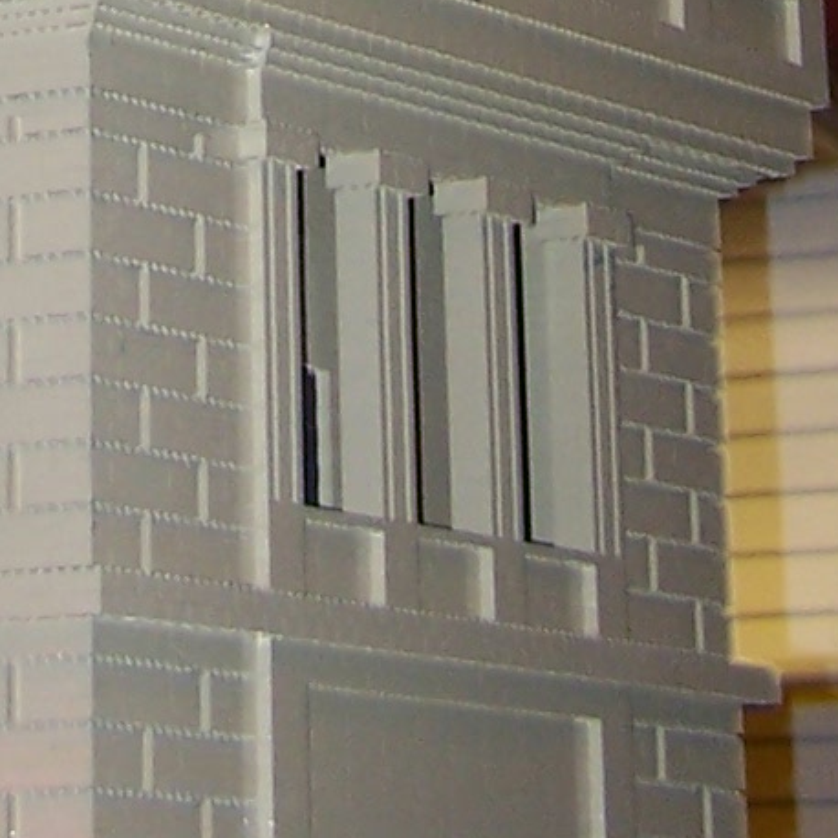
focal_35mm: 189
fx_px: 5176
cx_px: -121
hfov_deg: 9.2
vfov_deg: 8.2
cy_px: -1489
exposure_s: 1/60
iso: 80
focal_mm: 6.3
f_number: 2.8
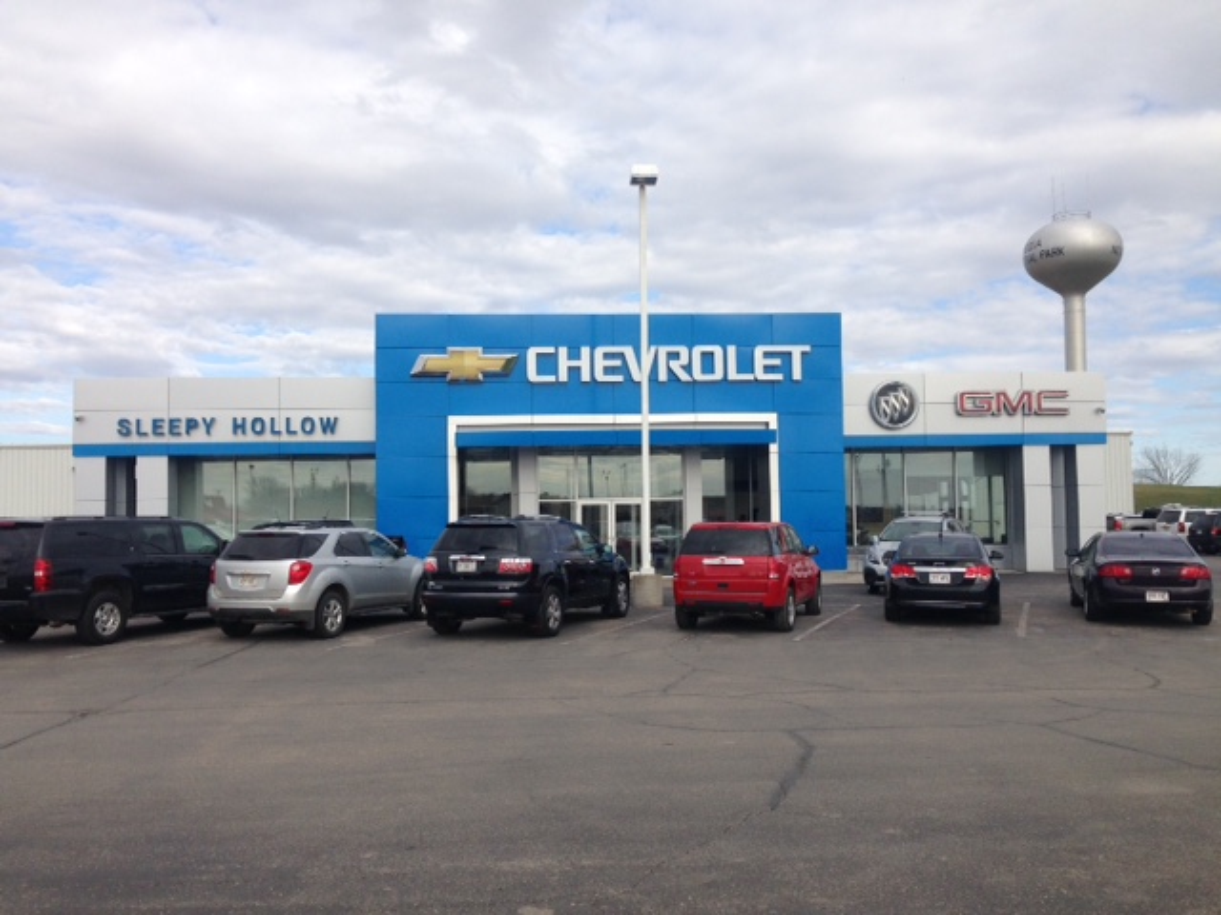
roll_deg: +0.7
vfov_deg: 42.9
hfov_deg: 55.4
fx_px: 1164
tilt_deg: +2.7
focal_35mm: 33
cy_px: 458
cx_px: 610
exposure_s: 1/1178
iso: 50
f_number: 2.4
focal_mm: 4.12
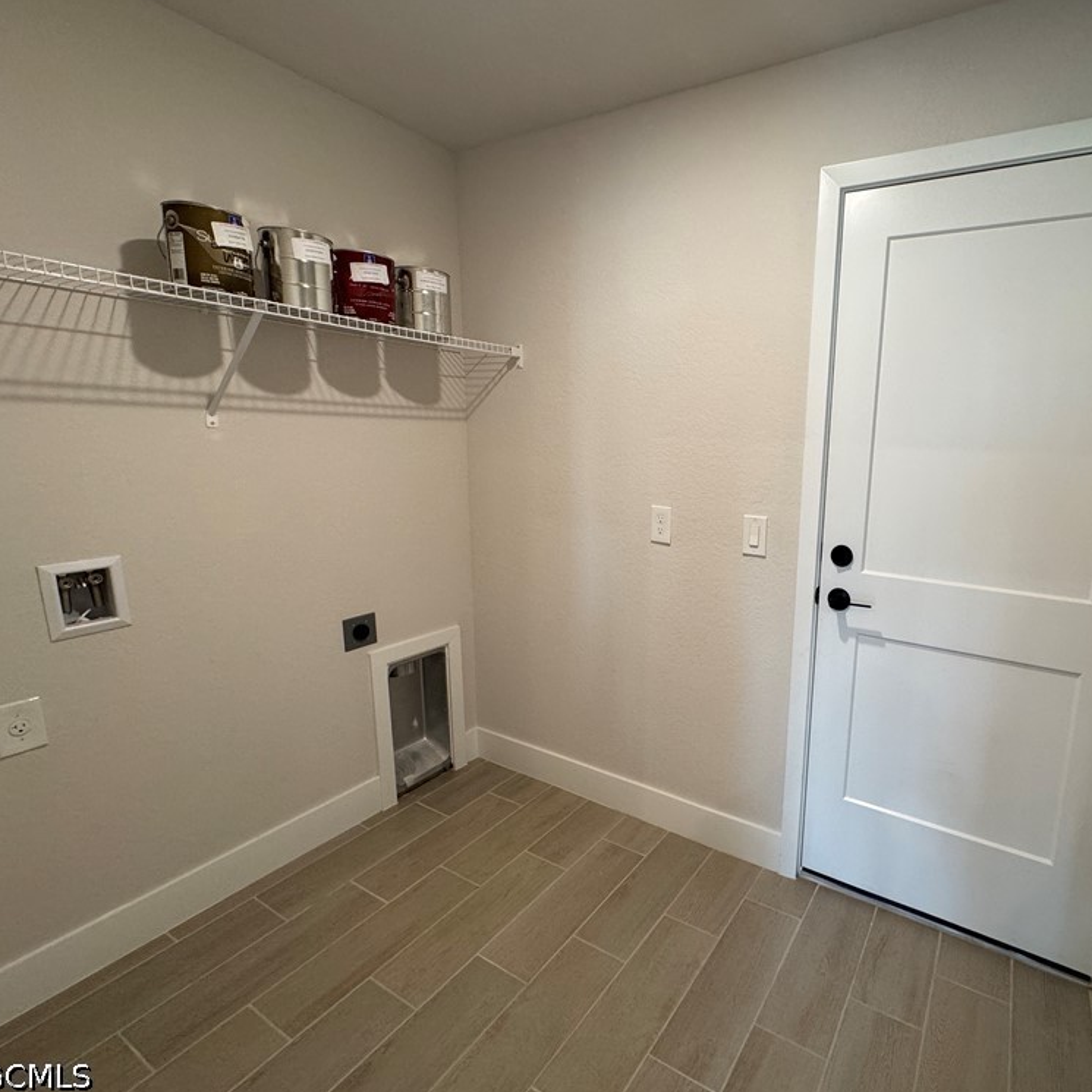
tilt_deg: -9.7
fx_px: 607
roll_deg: -1.6
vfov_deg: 84.0
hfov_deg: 81.9
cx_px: 704
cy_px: 538
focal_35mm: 17
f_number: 2.2
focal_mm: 2.22
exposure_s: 1/120
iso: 250
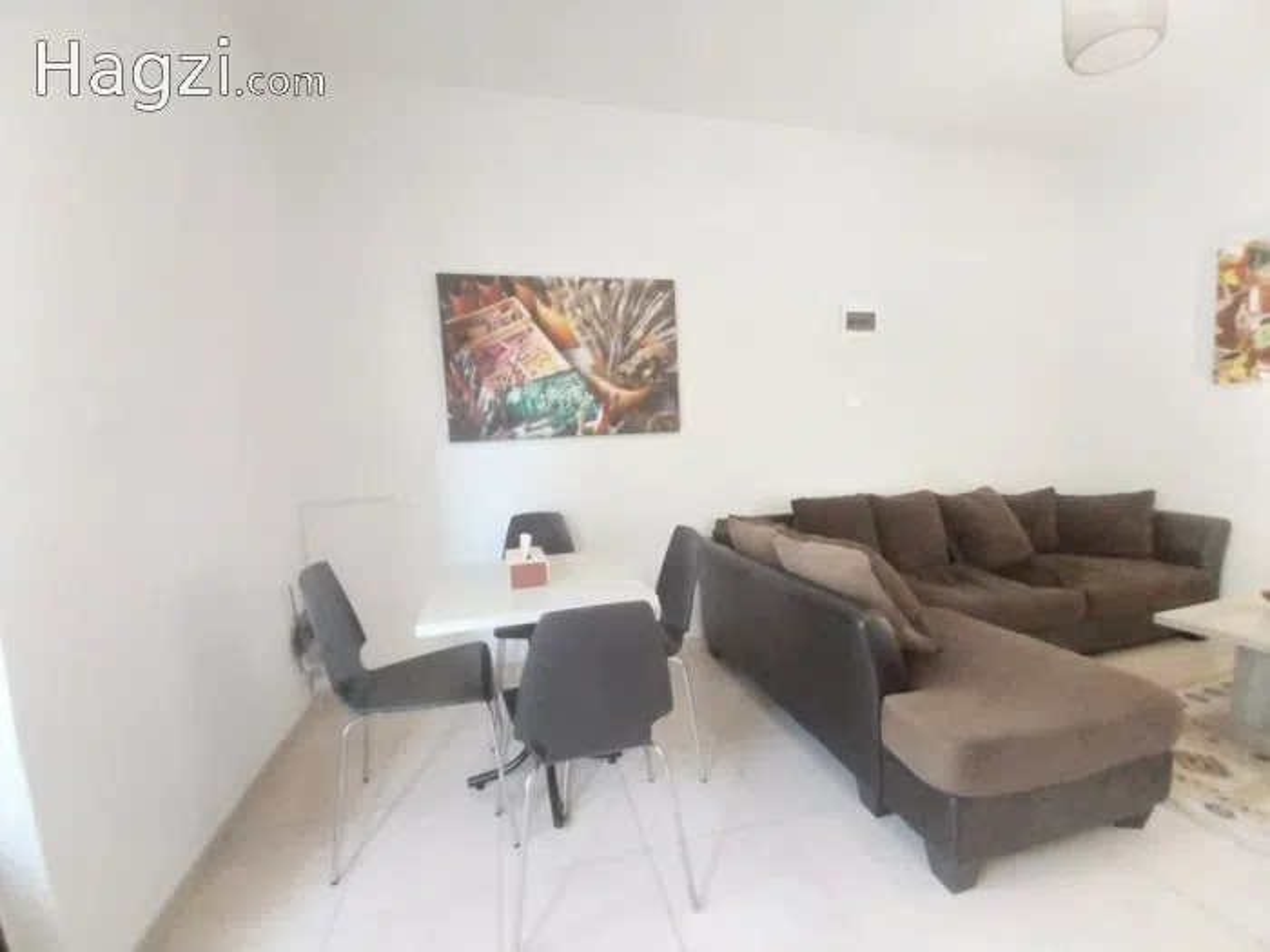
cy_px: 476
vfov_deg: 89.9
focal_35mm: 13
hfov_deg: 106.2
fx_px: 477
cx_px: 635
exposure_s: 1/25
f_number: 2.2
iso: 400
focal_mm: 1.3
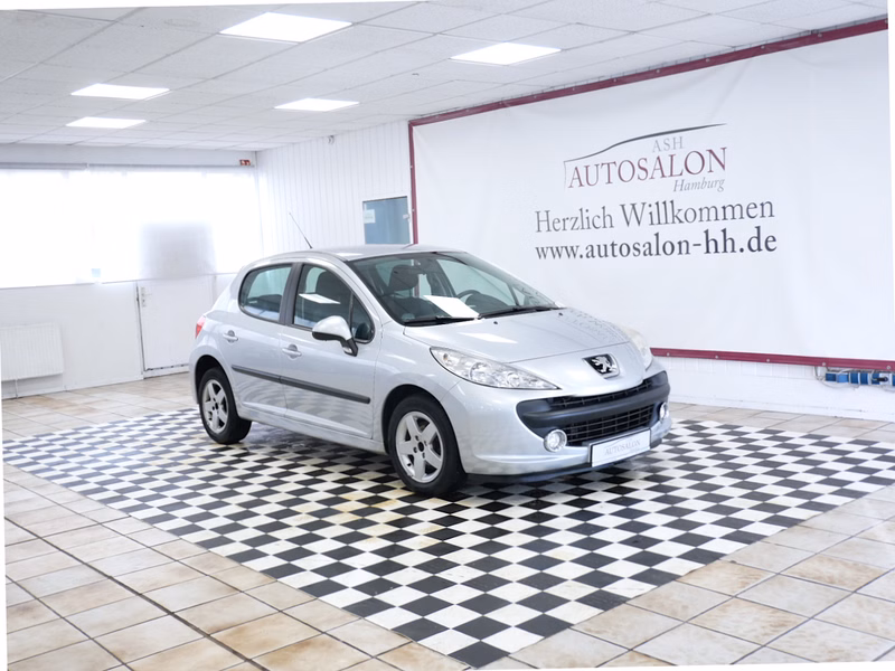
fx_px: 931
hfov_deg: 51.4
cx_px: 448
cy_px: 336
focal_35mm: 36
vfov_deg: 39.7
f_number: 3.9
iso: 400
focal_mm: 18
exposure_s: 1/60
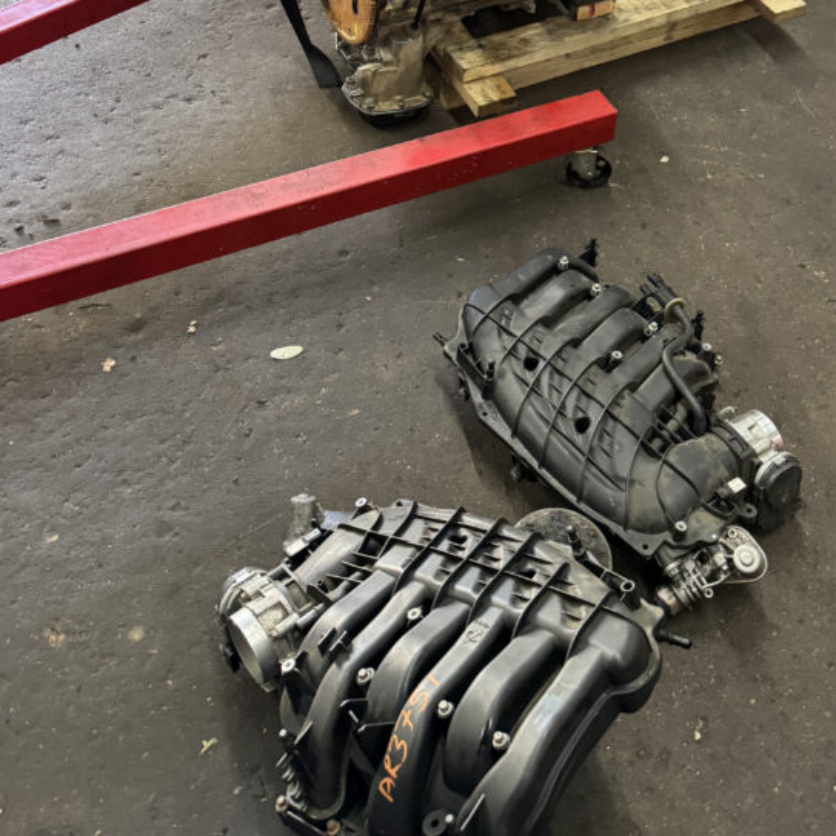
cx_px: 507
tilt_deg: -38.3
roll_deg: -3.5
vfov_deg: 38.8
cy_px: 75
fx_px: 1093
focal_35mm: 40
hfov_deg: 41.6
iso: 640
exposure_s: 1/60
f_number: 1.78
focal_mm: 6.76
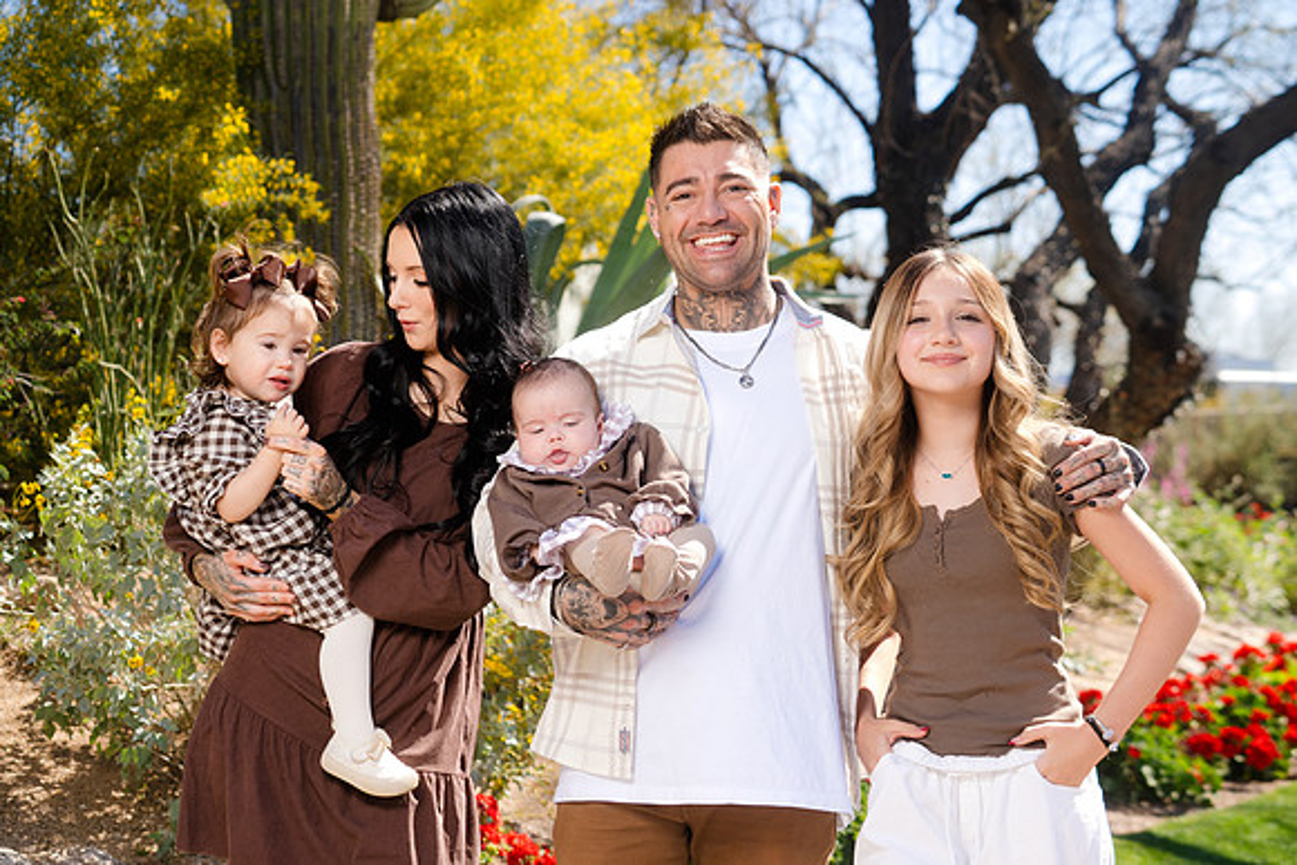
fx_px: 2594
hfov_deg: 28.1
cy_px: 432
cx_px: 648
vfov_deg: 18.9
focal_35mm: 72
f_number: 5.6
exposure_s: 1/250
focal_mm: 72
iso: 80
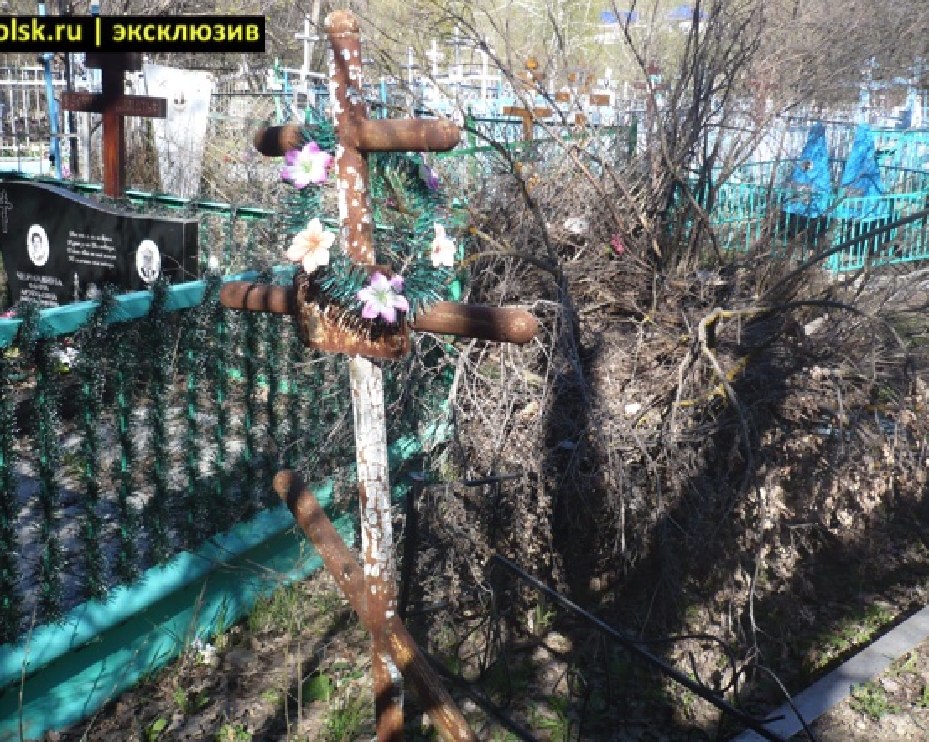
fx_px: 1017
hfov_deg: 49.1
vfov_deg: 40.1
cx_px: 448
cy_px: 374
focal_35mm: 37
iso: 100
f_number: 2.8
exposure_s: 1/500
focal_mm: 5.8
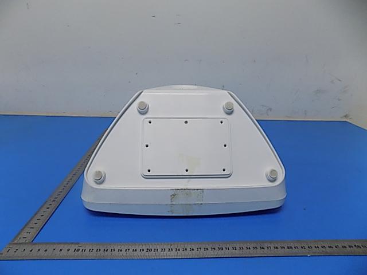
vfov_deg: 58.9
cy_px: 138
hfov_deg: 73.9
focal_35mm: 23
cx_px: 184
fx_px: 244
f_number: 3.1
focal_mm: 4
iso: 250
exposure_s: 1/30
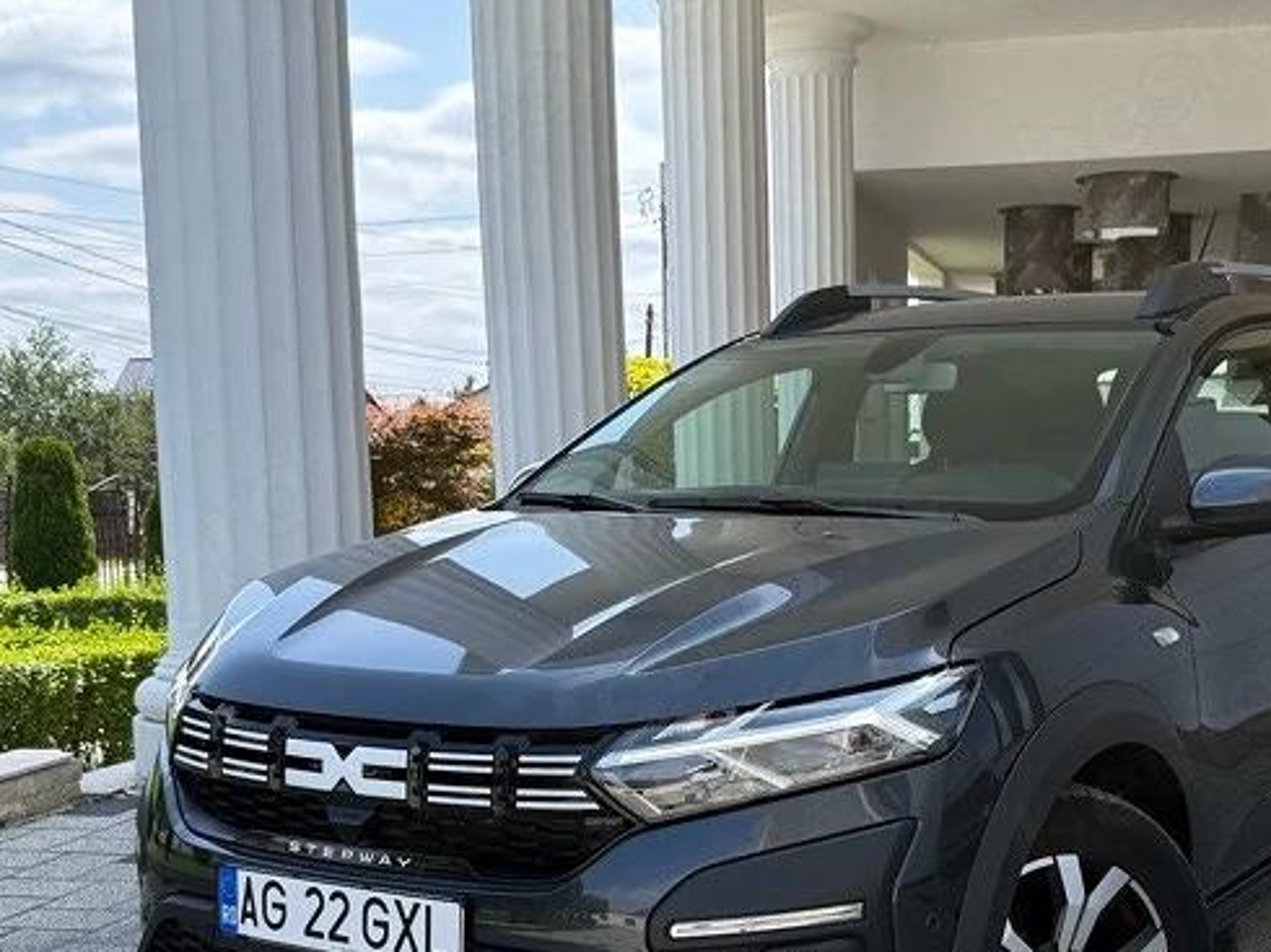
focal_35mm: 49
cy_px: 698
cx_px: 874
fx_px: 1798
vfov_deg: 29.3
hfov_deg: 38.4
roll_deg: +0.8
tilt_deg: -7.3
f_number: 1.78
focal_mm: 6.76
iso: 100
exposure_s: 1/1156
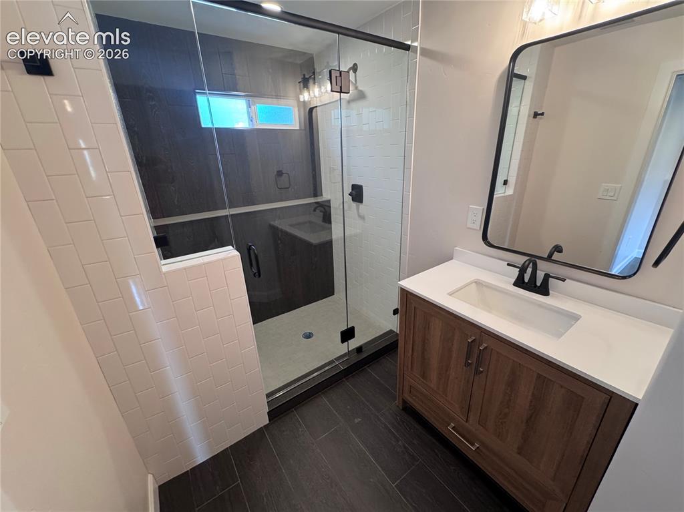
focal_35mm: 14
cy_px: 256
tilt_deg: -21.4
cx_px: 342
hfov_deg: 102.1
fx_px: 277
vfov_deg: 85.6
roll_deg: +1.6
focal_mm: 2.22
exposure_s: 1/120
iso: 320
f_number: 2.2
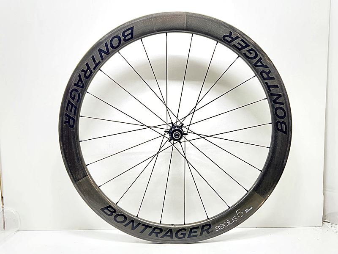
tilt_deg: -5.7
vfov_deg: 53.1
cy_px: 127
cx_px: 169
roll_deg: -0.9
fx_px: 254
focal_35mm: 26
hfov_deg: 67.3
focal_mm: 4.25
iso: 500
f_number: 1.8
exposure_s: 1/25
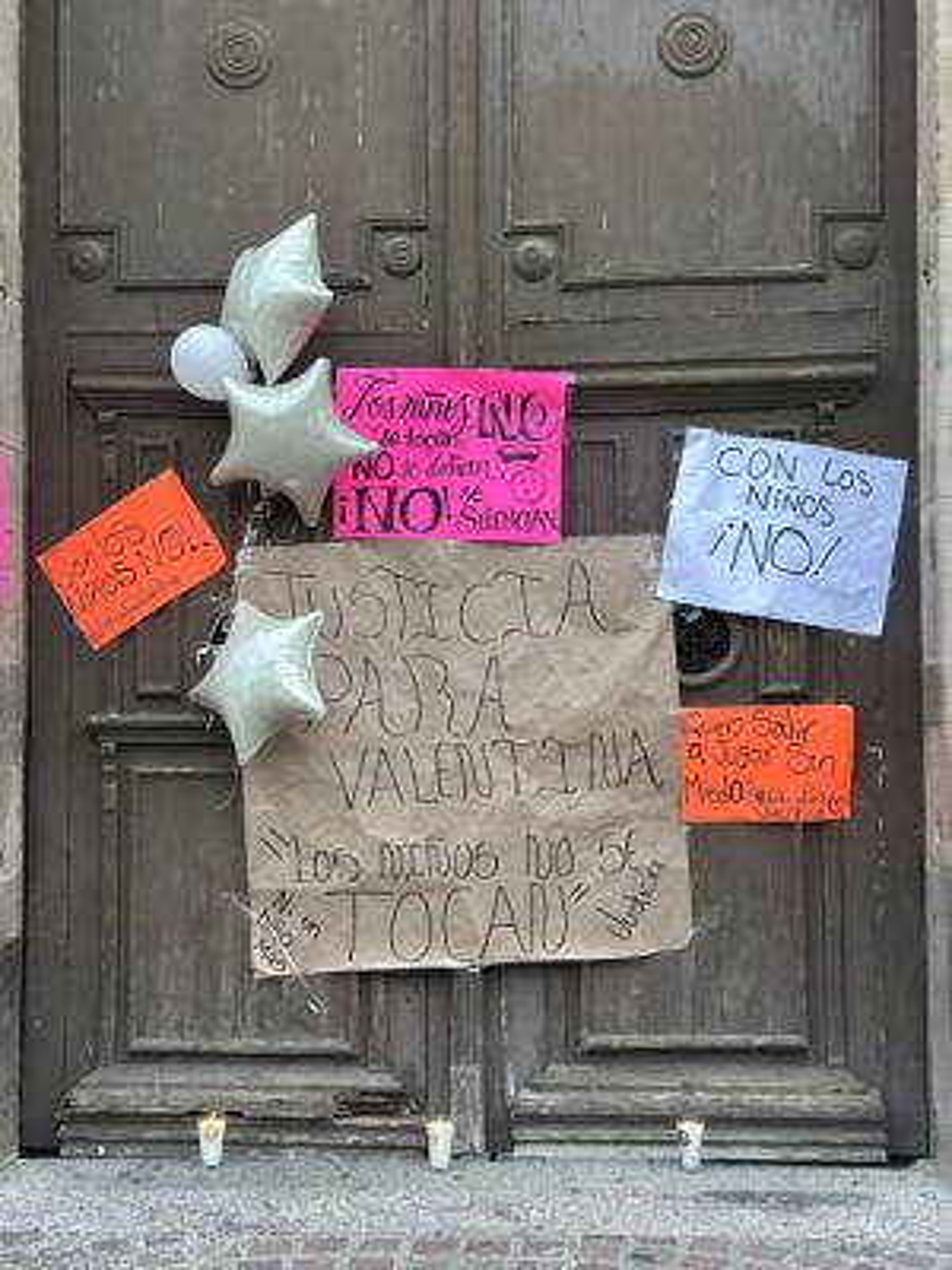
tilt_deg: +3.5
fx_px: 1760
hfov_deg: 30.3
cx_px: 476
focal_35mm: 48
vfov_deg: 39.7
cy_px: 635
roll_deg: -0.1
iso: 100
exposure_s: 1/143
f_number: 1.78
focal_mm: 6.86
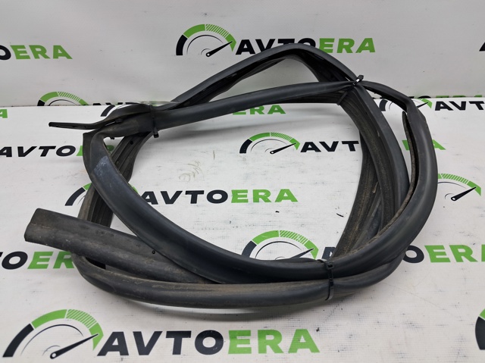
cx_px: 242
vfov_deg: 51.3
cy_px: 182
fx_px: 378
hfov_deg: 65.4
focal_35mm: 27
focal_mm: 4
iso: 50
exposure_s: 1/50
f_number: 1.8
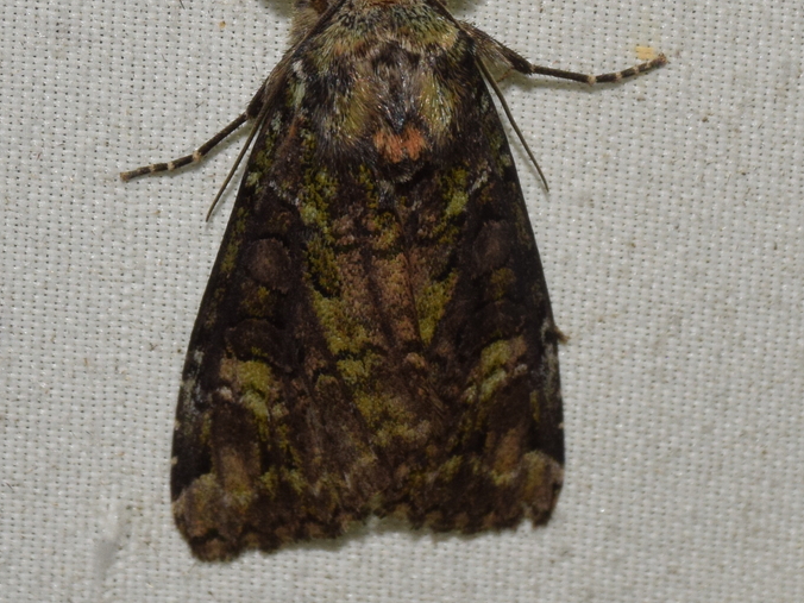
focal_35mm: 287
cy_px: 230
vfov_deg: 5.2
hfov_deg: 6.9
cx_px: 342
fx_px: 6666
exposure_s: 1/160
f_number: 14
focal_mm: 140
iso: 500
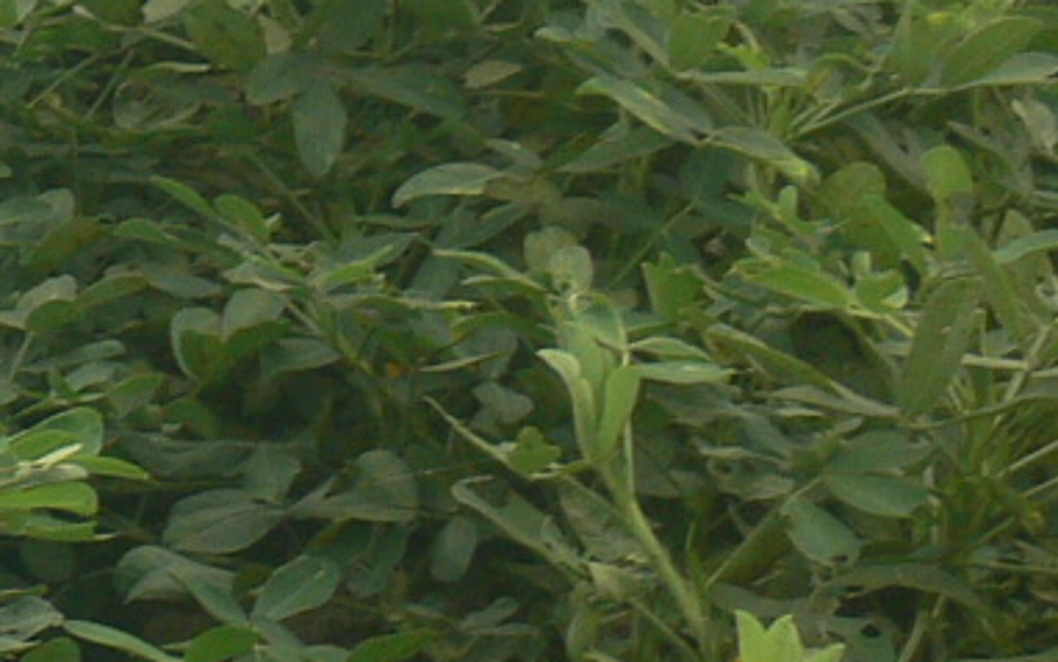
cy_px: 305
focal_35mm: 199
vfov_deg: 6.6
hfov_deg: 9.5
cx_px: -1385
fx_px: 5740
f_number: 4
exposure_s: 1/125
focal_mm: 7.4
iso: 80
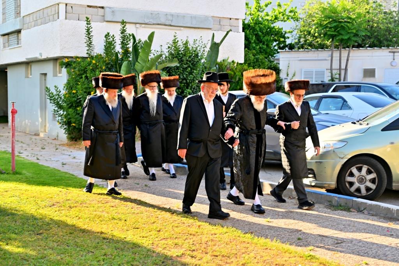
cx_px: 200
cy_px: 133
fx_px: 554
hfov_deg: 39.6
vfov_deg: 27.0
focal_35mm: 50
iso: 64
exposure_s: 1/200
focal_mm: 50
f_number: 4
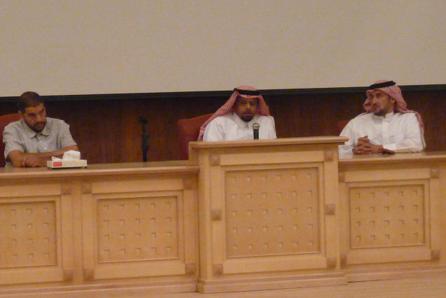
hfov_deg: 13.2
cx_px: 224
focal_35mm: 155
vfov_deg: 8.9
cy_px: 156
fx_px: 1920
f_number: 3.4
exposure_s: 1/30
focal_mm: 14.9
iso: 800
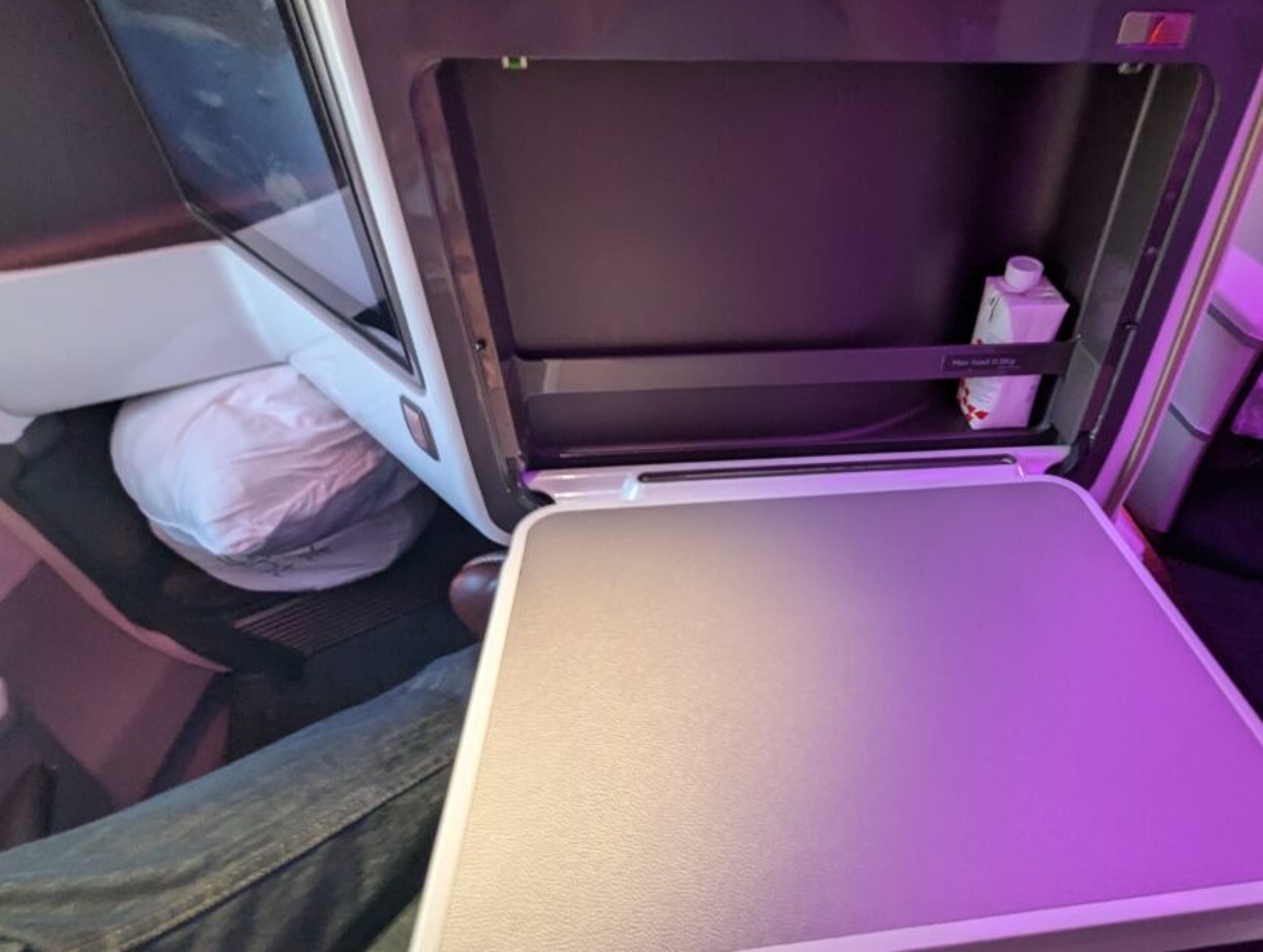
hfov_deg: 80.5
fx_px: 731
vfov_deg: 66.0
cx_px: 770
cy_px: 434
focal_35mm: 20
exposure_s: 1/34.5
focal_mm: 2.35
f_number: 2.2
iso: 243
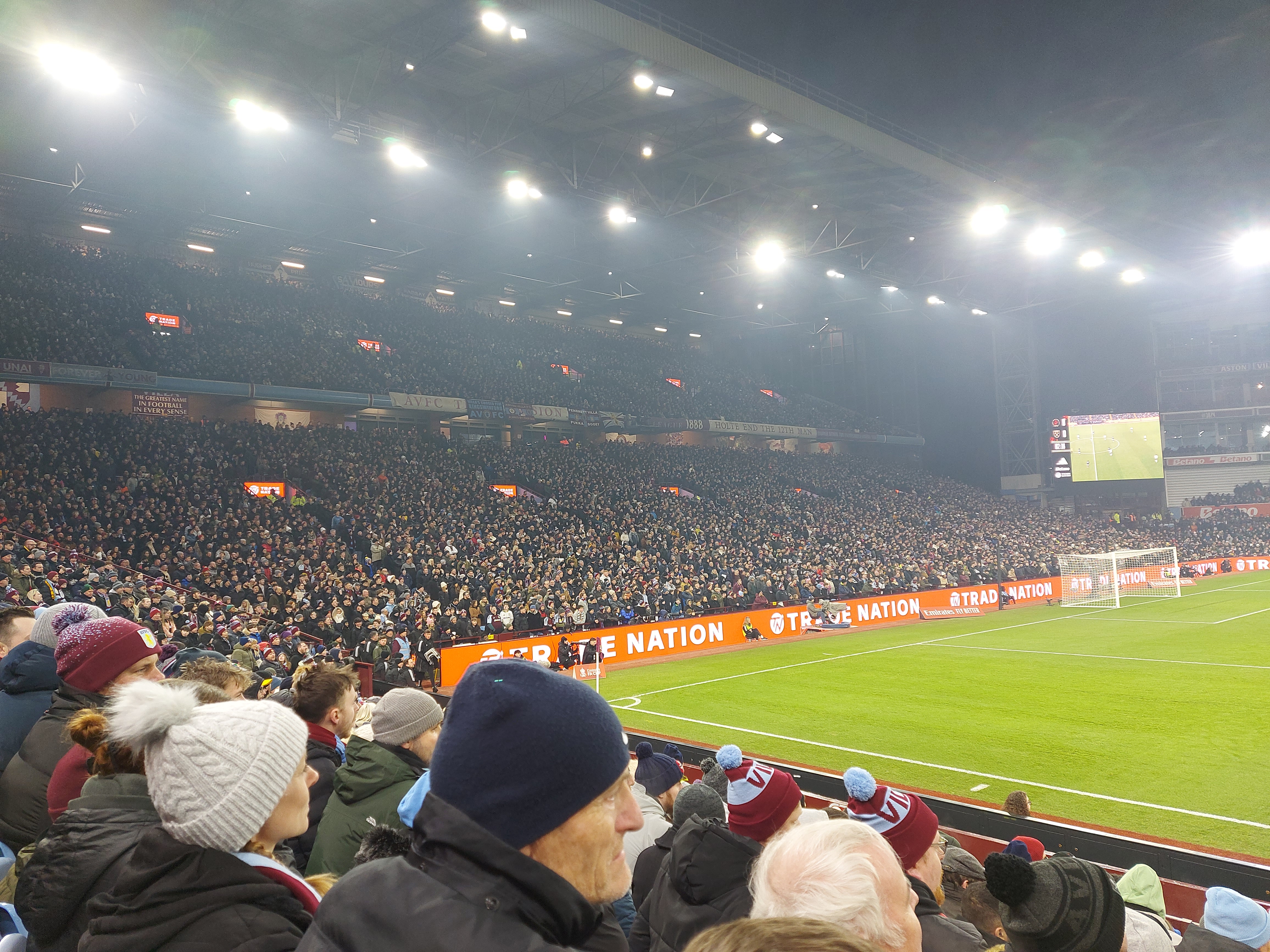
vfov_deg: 56.8
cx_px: 635
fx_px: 881
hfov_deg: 71.6
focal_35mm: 24
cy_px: 476
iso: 64
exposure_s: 1/50
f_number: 1.8
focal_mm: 5.23
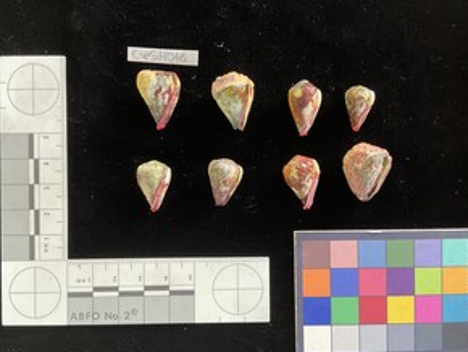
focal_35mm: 35
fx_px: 474
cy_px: 183
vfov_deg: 40.7
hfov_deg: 52.6
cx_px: 231
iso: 80
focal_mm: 3
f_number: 1.8
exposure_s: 1/50
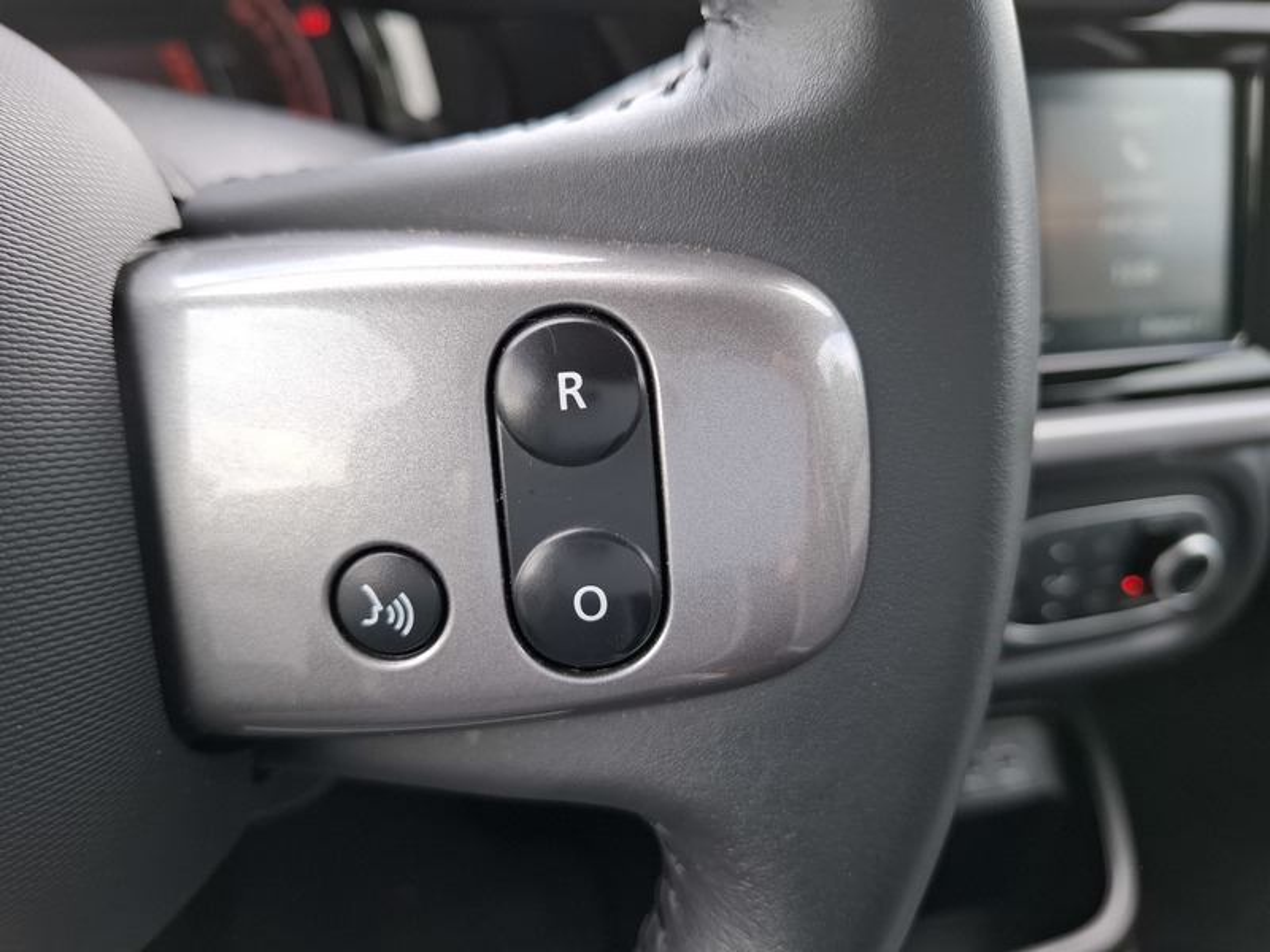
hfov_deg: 73.9
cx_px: 635
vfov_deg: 58.9
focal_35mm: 23
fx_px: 844
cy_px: 476
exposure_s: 1/115
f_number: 1.8
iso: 50
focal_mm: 5.54
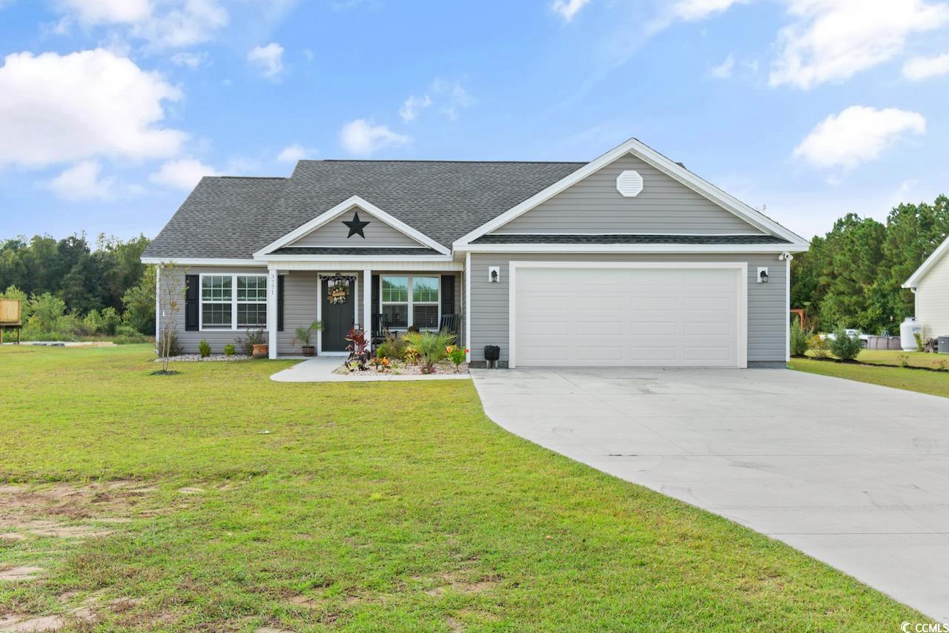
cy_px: 316
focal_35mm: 30
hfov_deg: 61.9
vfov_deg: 43.6
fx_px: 791
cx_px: 474
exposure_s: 1/100
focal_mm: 20
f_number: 5.6
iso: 100
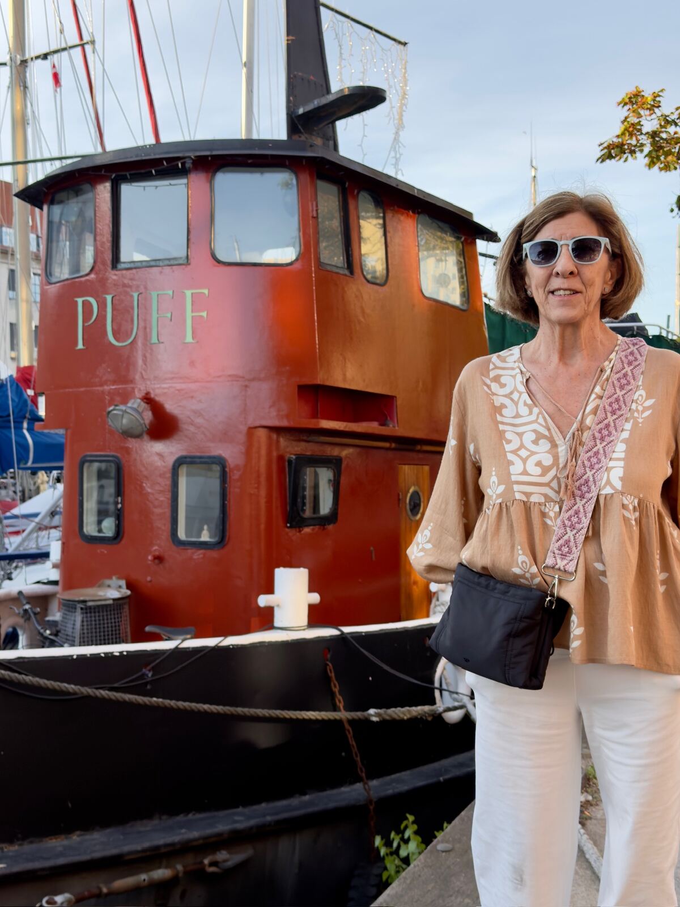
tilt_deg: -2.3
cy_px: 454
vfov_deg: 43.9
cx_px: 340
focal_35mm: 43
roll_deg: +0.9
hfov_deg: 33.6
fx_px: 1126
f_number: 1.78
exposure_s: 1/1416
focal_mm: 6.76
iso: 64
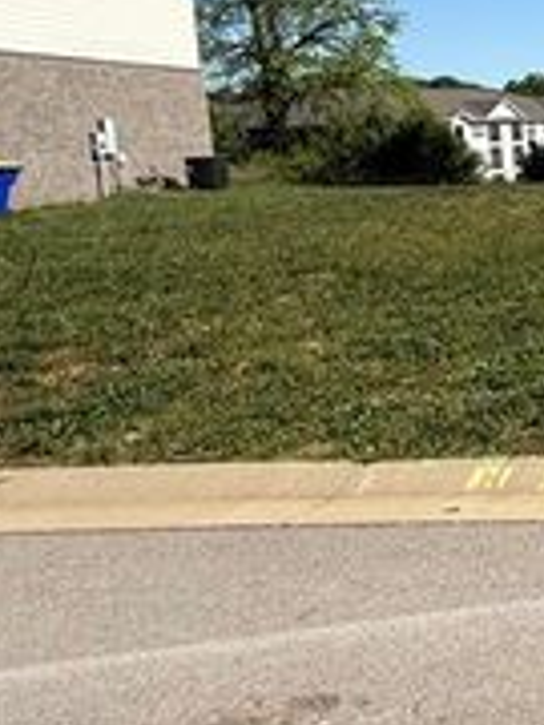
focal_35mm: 52
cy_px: 220
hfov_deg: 20.1
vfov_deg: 36.3
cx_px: 983
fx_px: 1090
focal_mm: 2.22
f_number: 2.2
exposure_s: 1/2092
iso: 50
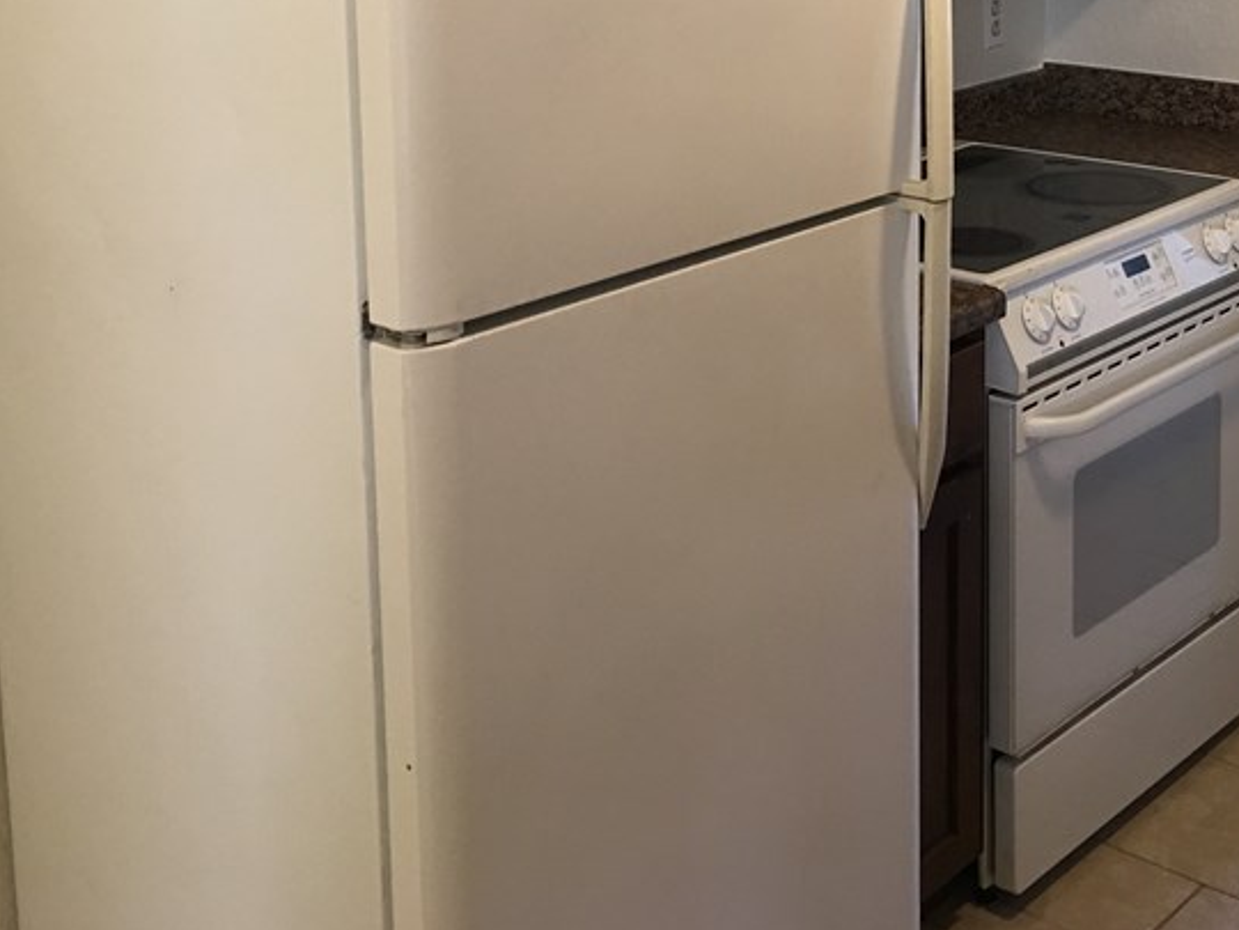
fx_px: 1969
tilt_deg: -10.3
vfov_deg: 25.7
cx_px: 714
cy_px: 94
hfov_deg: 34.9
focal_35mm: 55
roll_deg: +1.4
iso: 50
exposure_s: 1/15
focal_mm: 4.15
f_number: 2.2
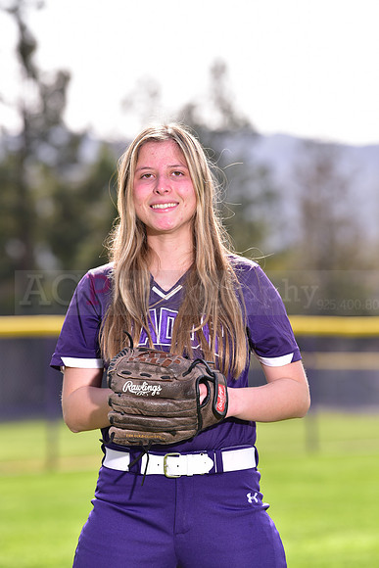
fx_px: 3156
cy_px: 284
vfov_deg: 10.3
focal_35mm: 200
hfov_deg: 6.9
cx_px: 190
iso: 80
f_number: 5
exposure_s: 1/250
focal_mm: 200
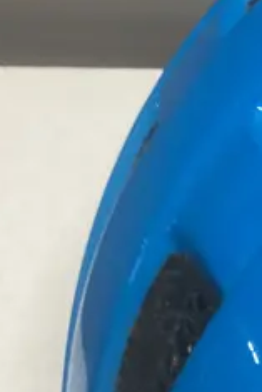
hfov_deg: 9.9
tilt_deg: -44.4
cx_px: 547
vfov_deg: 16.0
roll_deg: -3.8
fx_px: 1384
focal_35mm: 127
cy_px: 327
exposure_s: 1/50
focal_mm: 3.99
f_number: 1.8
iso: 100
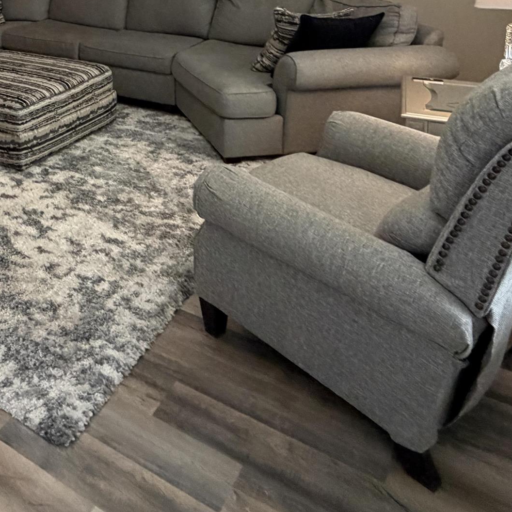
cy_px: 8
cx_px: 84
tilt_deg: -8.9
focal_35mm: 36
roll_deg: +1.7
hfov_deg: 43.3
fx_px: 602
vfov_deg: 40.7
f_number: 2.2
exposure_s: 1/60
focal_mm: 2.22
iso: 500
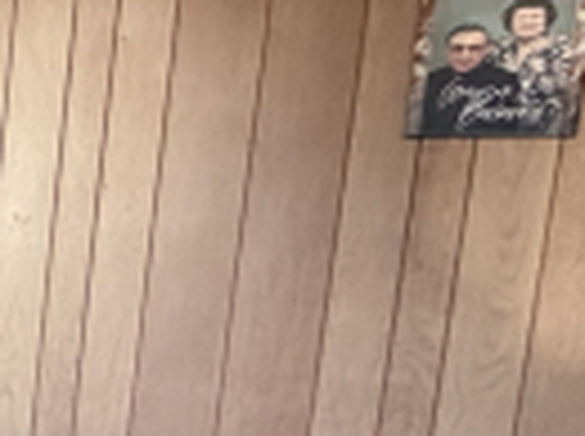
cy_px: 360
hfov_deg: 17.9
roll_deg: -1.6
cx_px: -610
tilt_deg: -8.5
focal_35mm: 72
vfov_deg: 20.1
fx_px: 1215
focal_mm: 2.22
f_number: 2.2
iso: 640
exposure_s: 1/60
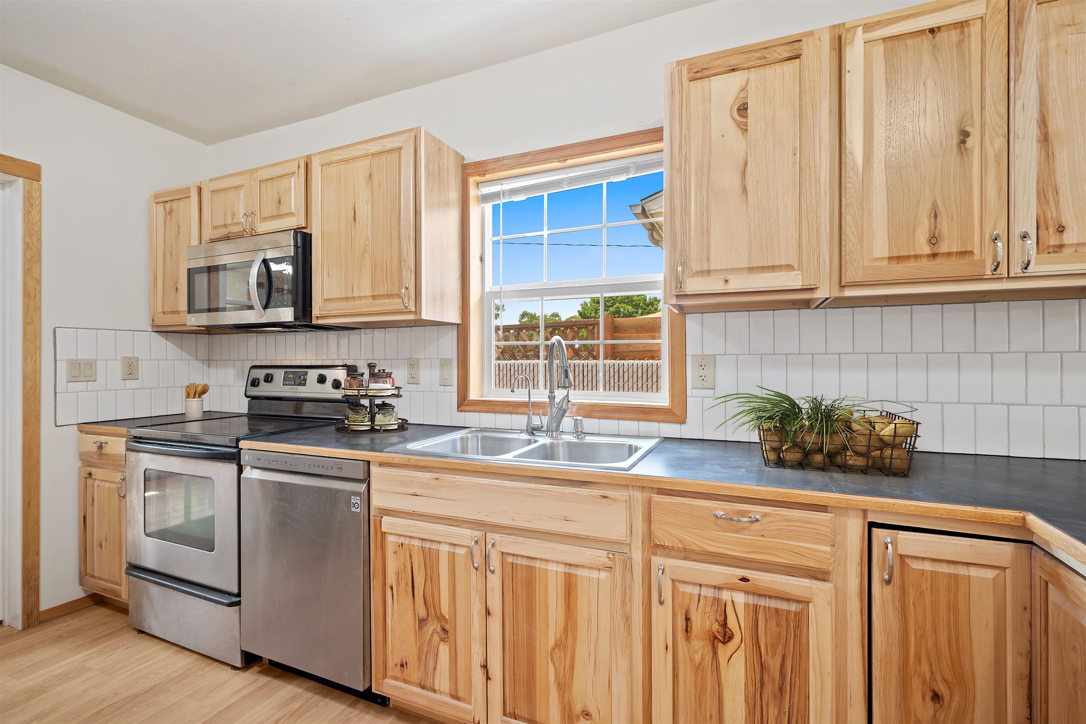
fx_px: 483
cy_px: 362
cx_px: 543
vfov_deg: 73.7
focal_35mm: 16
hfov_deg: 96.7
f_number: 8
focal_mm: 16
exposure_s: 1
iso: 100
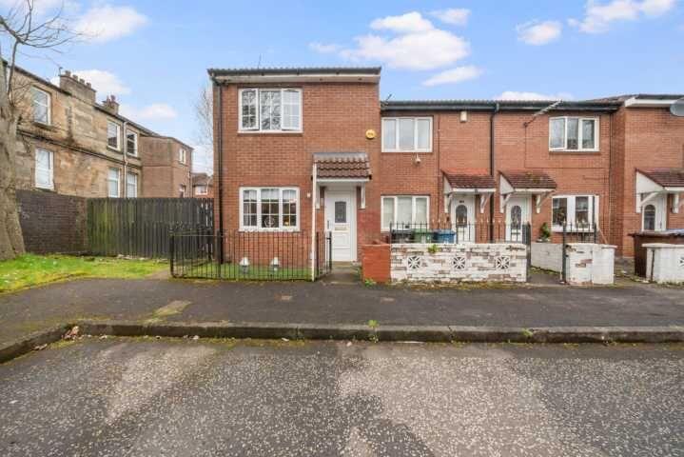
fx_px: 228
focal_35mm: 12
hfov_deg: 112.6
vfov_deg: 90.1
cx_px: 342
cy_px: 228
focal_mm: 12
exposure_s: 1/50
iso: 640
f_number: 22
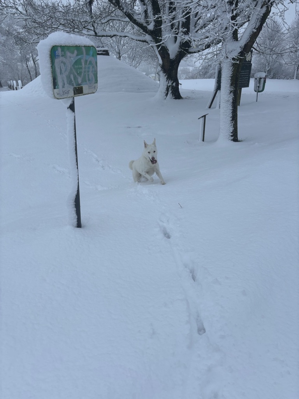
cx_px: 150
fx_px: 299
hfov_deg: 53.1
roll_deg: +1.9
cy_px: 200
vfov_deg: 67.3
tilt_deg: -28.4
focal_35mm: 26
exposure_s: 1/1912
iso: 50
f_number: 1.6
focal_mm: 5.96
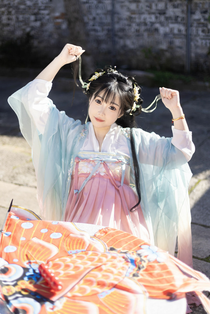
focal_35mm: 50
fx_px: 437
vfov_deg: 39.6
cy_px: 157
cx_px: 105
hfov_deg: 27.0
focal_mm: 50
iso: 100
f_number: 1.8
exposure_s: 1/1600
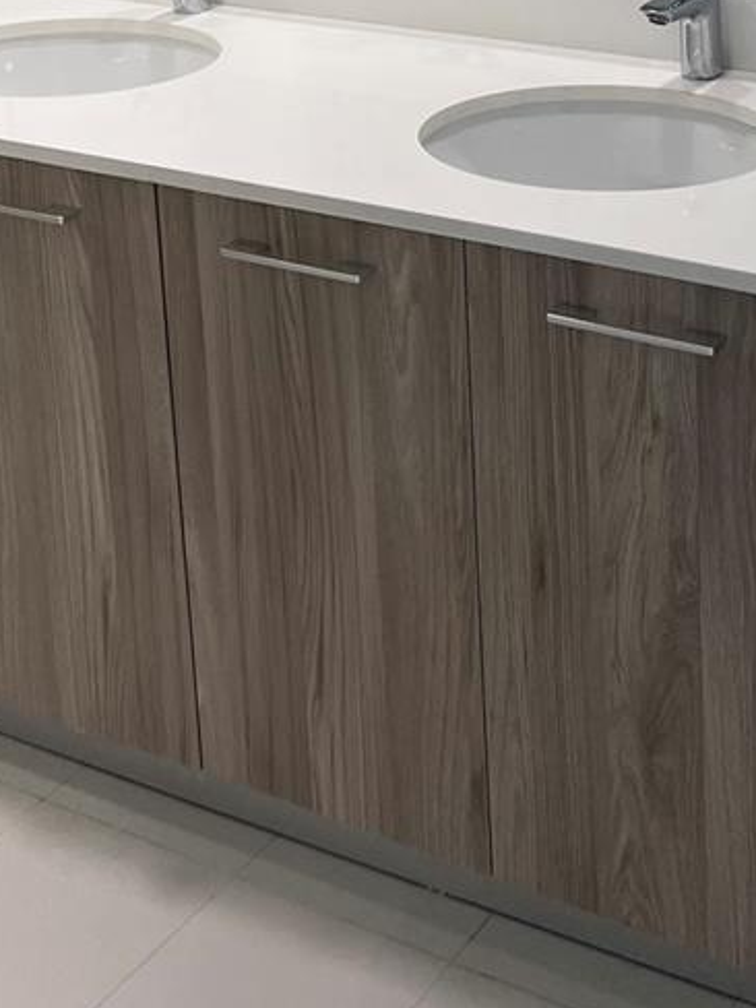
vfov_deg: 27.7
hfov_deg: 22.1
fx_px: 1864
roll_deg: +2.1
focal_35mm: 64
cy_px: -93
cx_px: 750
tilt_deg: -6.3
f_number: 1.5
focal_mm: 5.7
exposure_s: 1/120
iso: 64
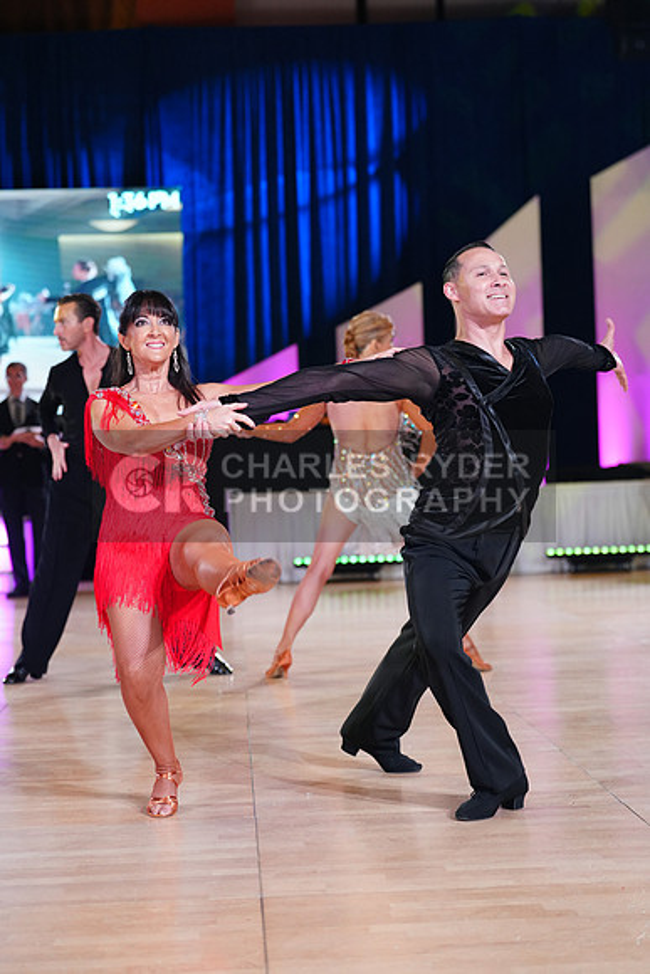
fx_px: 1895
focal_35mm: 70
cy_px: 487
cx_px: 325
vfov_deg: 28.8
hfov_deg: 19.5
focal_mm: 70
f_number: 2.8
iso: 2000
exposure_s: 1/400
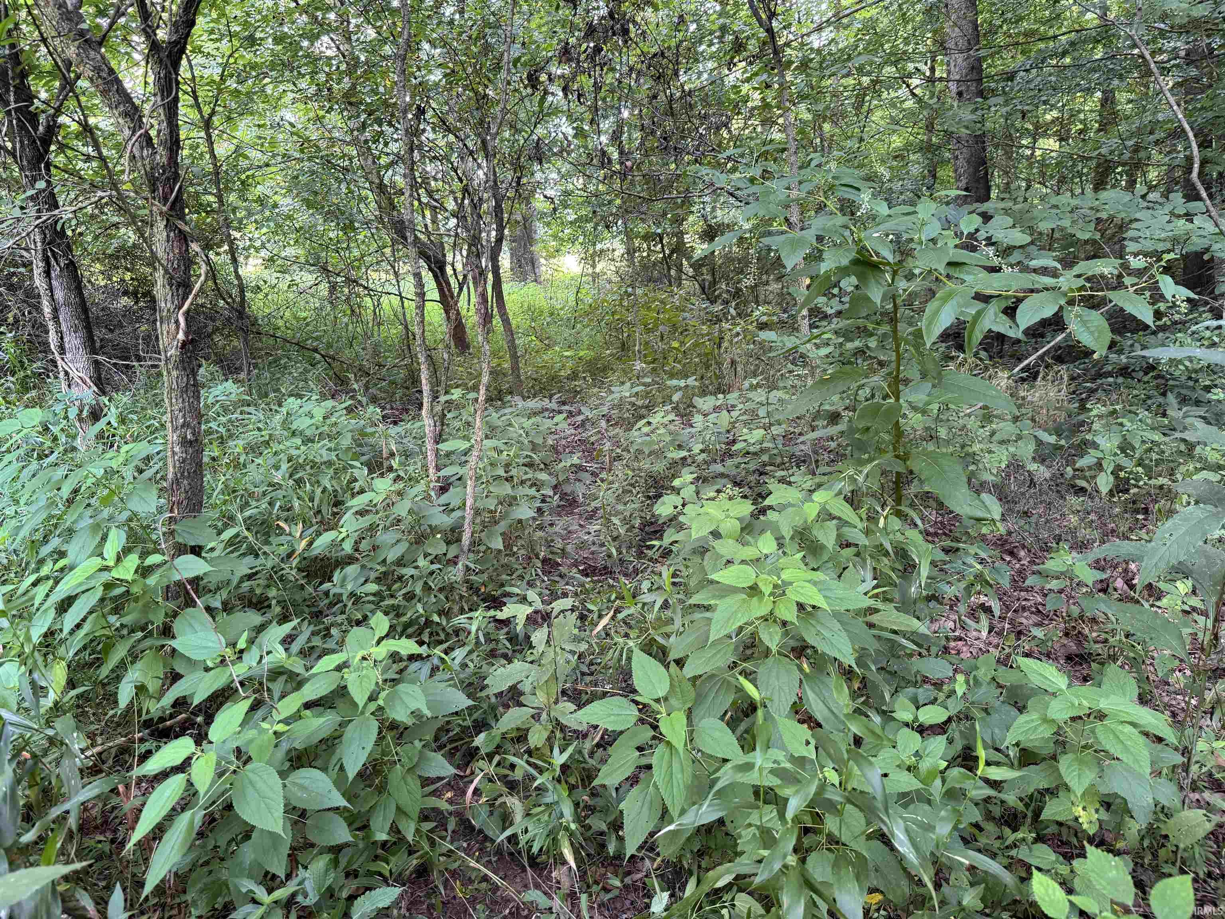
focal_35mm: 24
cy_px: 460
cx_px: 612
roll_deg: -0.6
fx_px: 849
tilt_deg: -13.5
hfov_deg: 71.6
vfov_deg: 56.8
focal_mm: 6.76
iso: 320
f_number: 1.78
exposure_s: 1/60
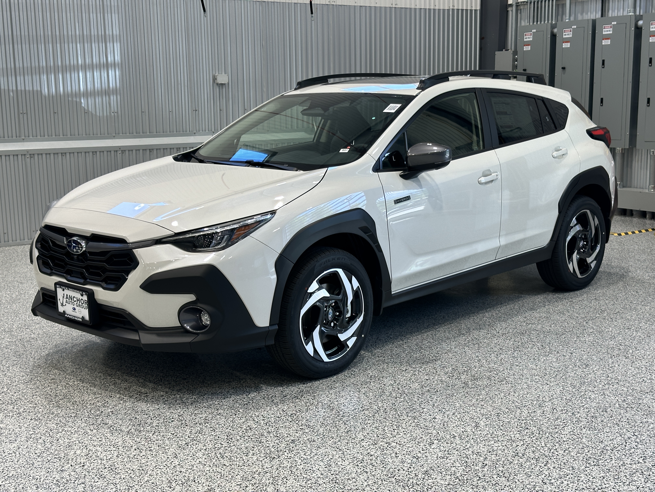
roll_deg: +0.6
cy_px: 246
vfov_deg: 30.3
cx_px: 328
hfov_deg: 39.7
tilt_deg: -10.0
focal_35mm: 48
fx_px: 908
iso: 50
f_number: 1.78
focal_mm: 6.86
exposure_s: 1/200
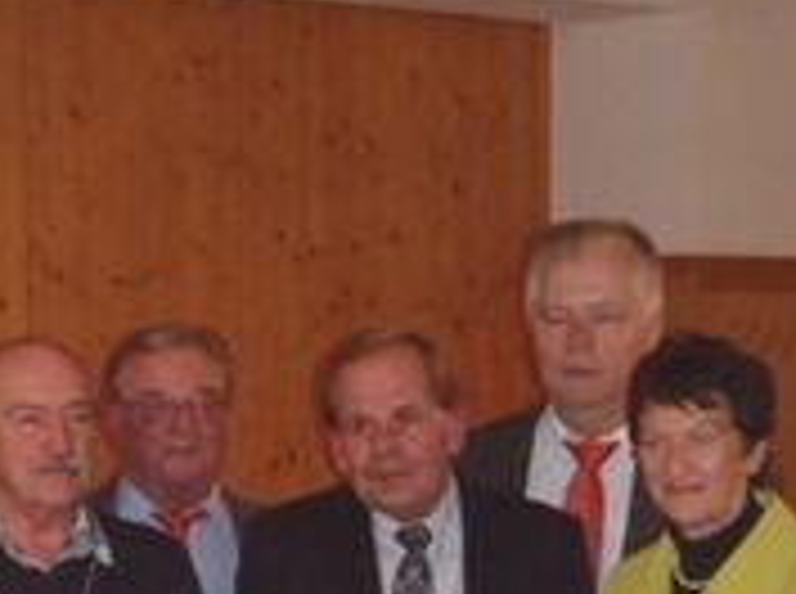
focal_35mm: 111
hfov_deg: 17.7
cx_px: 243
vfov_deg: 13.1
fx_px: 2547
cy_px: 576
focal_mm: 8.89
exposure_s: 1/50
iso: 800
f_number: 4.4
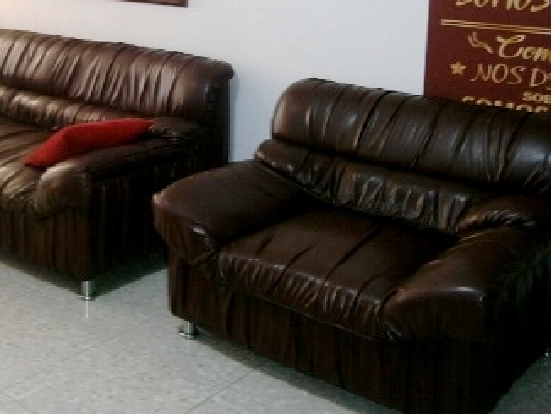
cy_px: 69
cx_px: 174
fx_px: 812
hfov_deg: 37.0
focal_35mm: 51
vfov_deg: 27.9
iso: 125
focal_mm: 4.7
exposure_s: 1/30
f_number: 2.8
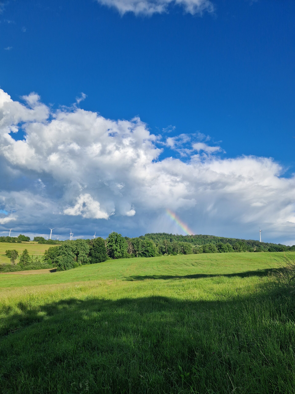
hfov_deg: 58.9
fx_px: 261
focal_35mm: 23
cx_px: 148
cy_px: 197
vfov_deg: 73.9
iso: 50
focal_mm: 5.4
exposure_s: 1/2012
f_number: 1.8
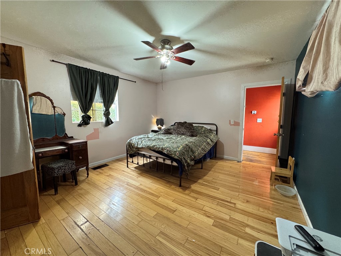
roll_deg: -0.5
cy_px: 128
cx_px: 170
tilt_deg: -6.7
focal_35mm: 14
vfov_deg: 85.7
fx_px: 138
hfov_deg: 102.1
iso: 500
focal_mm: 2.22
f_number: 2.2
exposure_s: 1/60
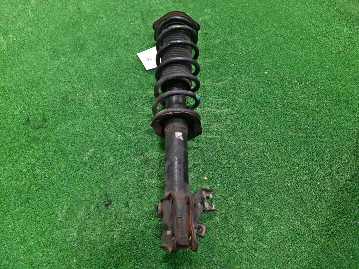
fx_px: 259
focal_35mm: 25
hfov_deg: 69.4
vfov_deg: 54.9
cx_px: 180
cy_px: 134
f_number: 2
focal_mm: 4.6
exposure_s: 1/33
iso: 396
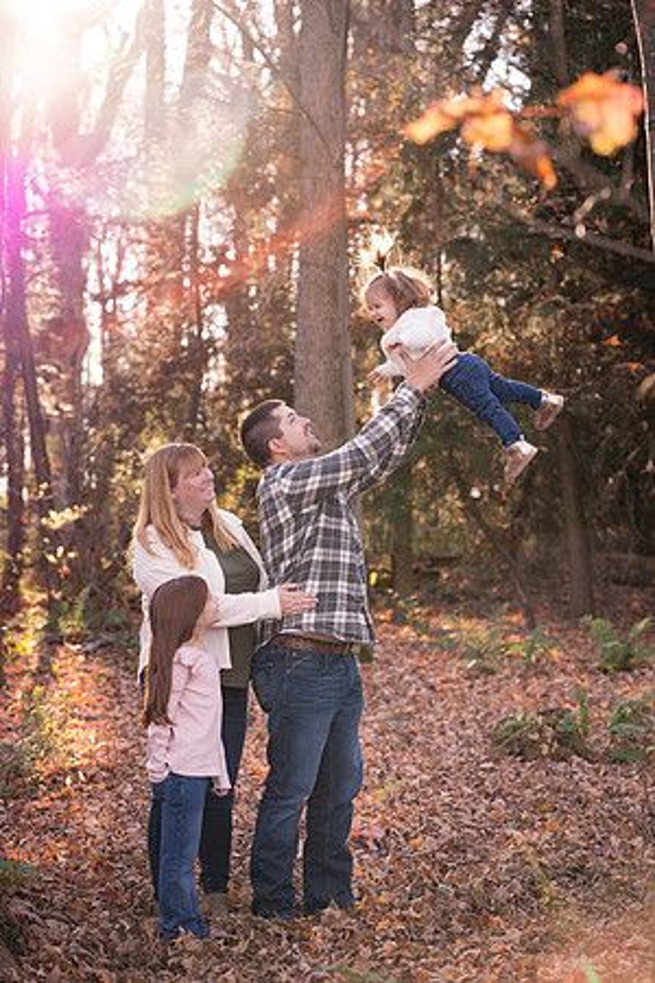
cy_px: 492
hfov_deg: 16.1
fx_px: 2320
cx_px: 328
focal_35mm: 85
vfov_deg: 23.9
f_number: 4
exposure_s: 1/200
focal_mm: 85
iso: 320
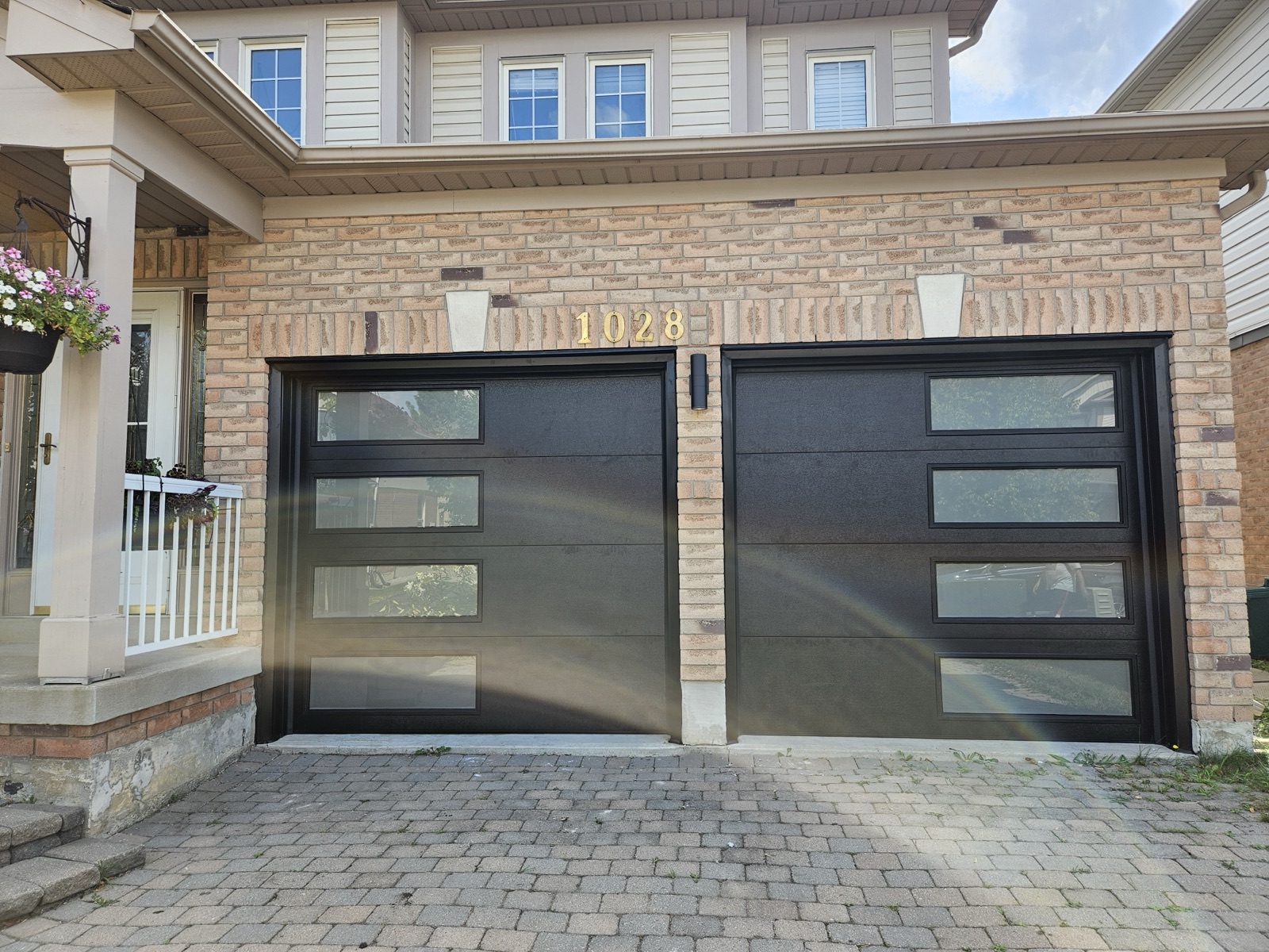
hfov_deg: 73.9
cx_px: 634
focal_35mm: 23
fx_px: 843
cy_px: 476
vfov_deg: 58.9
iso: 32
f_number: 1.8
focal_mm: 5.4
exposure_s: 1/563
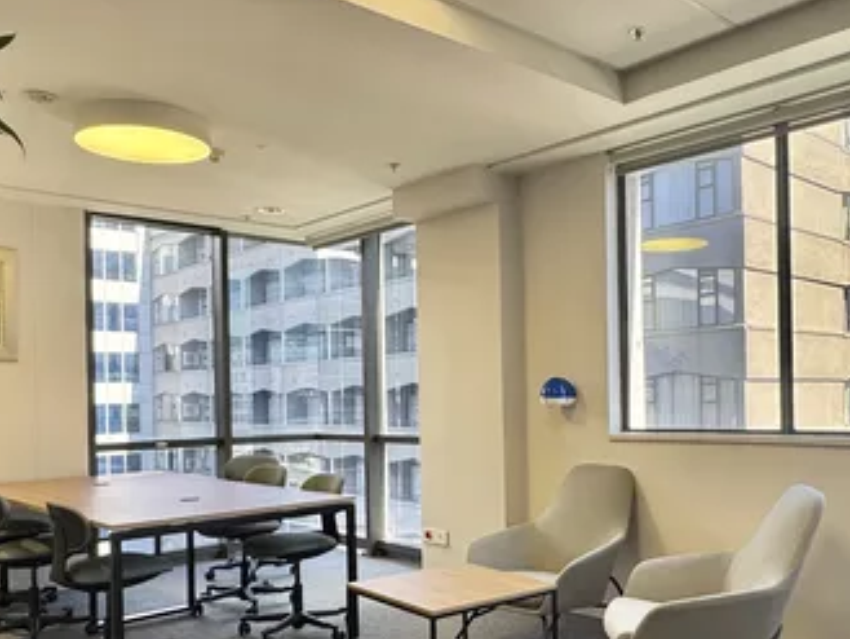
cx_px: 514
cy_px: 404
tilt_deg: -0.7
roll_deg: +0.6
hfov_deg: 53.5
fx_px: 835
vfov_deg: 41.5
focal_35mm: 34
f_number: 2.2
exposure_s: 1/99
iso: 40
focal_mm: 2.22
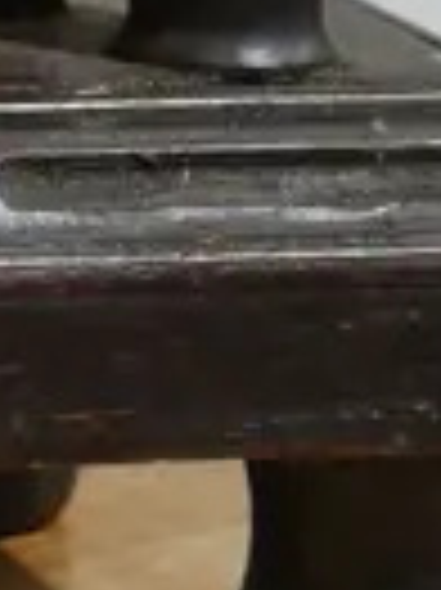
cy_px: -1018
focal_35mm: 469
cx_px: -799
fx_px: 7980
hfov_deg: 3.1
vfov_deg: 4.1
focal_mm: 30
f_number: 5.4
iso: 800
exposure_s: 1/60
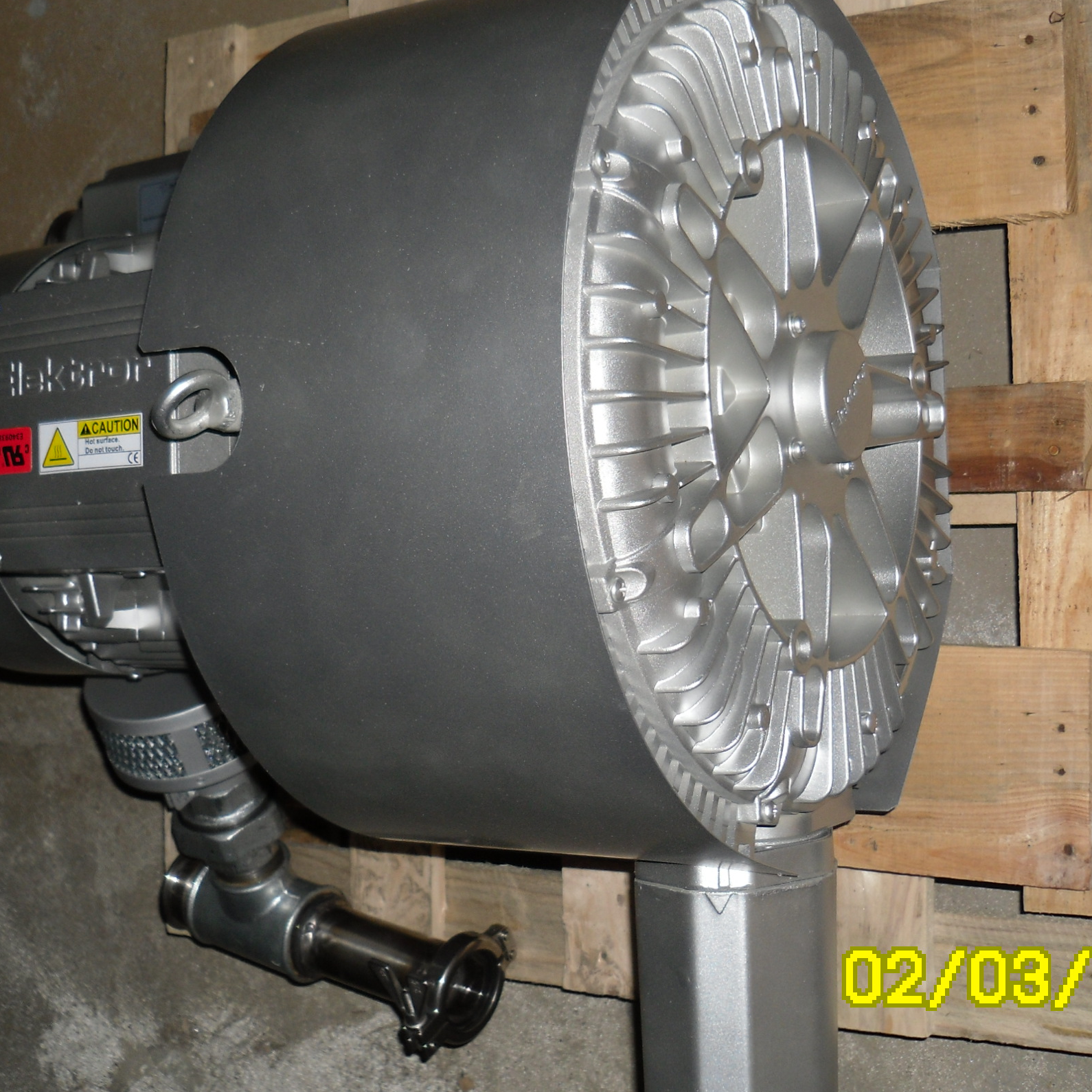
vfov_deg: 34.6
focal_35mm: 49
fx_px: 1749
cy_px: 465
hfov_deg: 34.7
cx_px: 591
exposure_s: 1/45
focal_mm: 6
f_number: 2.8
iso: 80
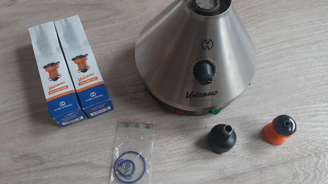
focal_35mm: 31
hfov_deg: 62.6
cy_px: 97
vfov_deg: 37.8
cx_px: 166
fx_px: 270
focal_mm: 3.93
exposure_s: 1/60
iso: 125
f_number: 1.7
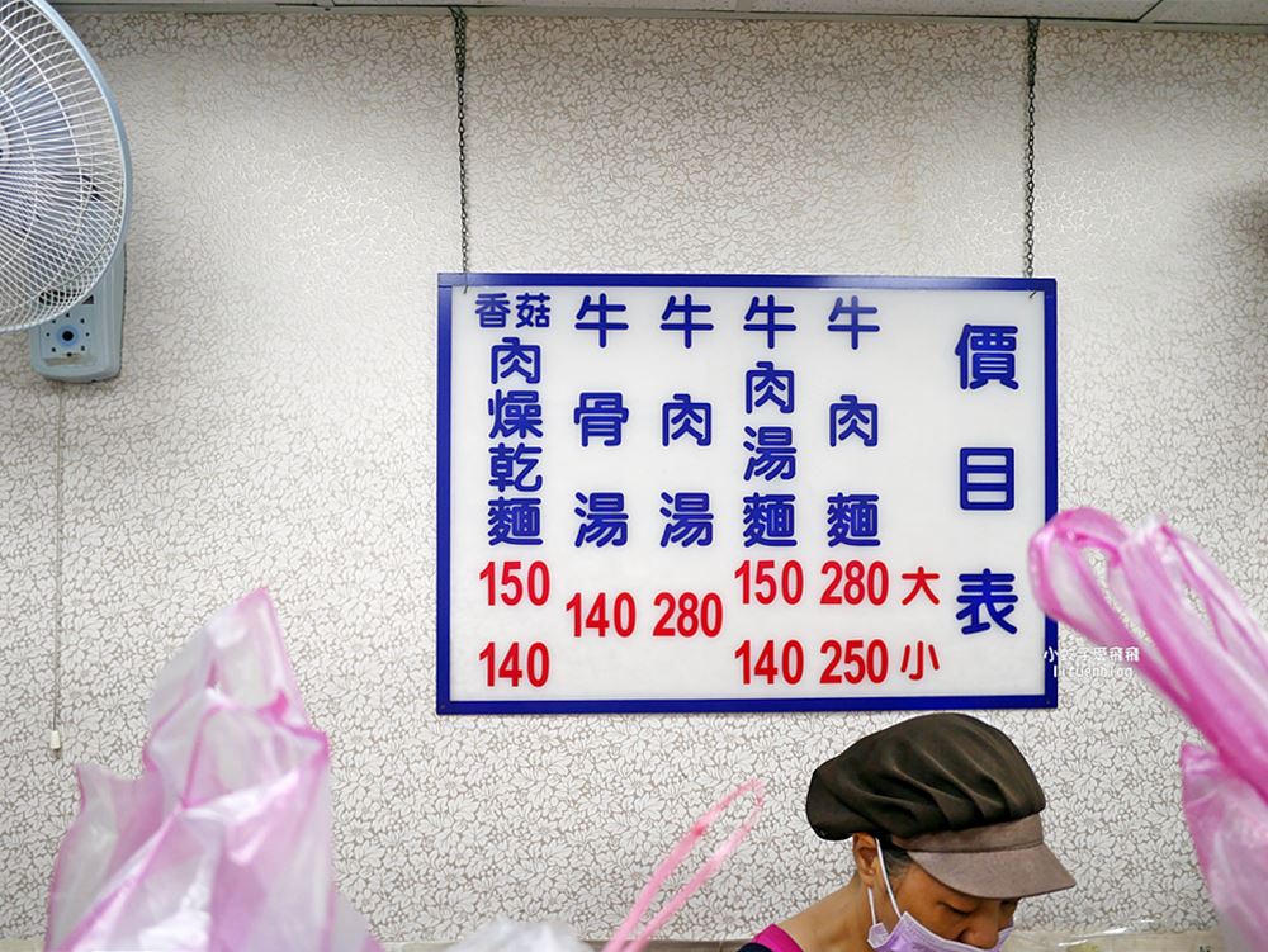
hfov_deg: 63.4
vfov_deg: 49.8
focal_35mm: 28
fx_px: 1026
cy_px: 476
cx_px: 634
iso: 200
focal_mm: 14
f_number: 2.5
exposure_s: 1/100
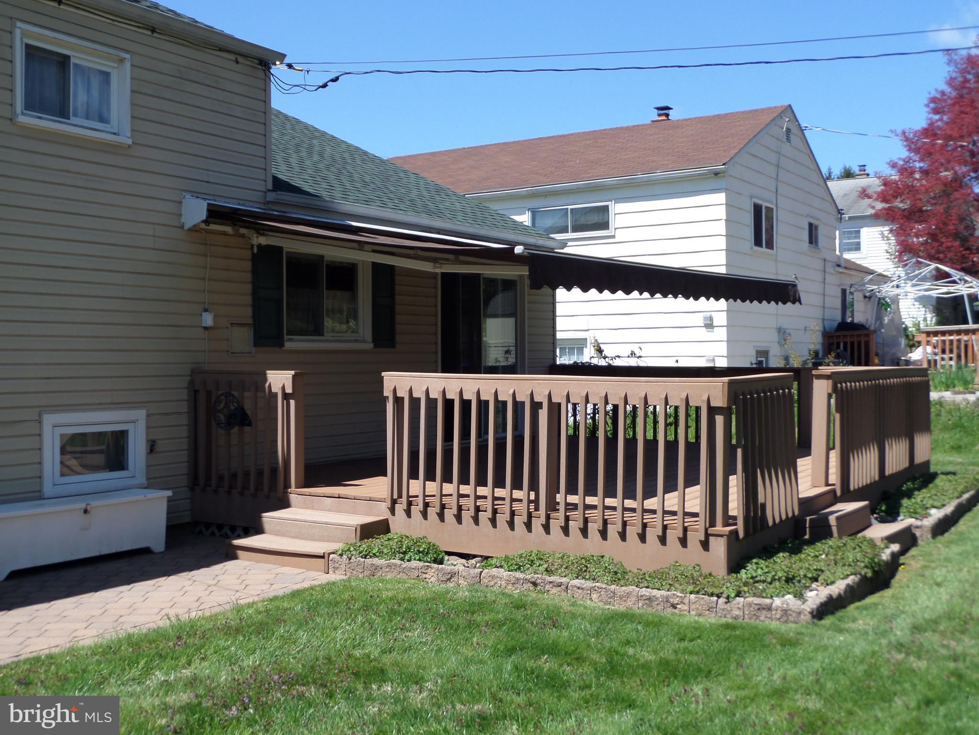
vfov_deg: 35.1
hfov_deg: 45.8
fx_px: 1160
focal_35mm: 41
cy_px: 368
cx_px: 490
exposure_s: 1/750
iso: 100
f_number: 3.6
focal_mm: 6.8
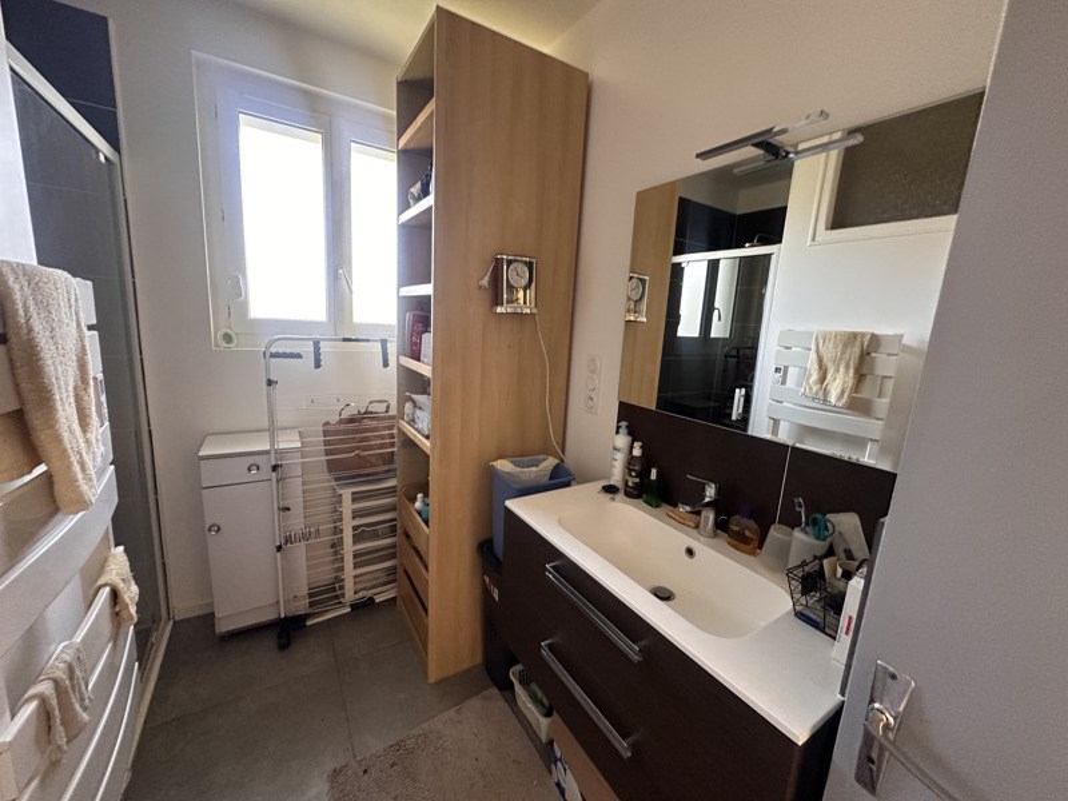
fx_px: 432
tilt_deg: -12.3
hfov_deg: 102.1
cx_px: 534
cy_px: 400
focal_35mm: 14
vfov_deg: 85.7
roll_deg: -4.2
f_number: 2.2
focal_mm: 2.22
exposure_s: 1/83
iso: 320
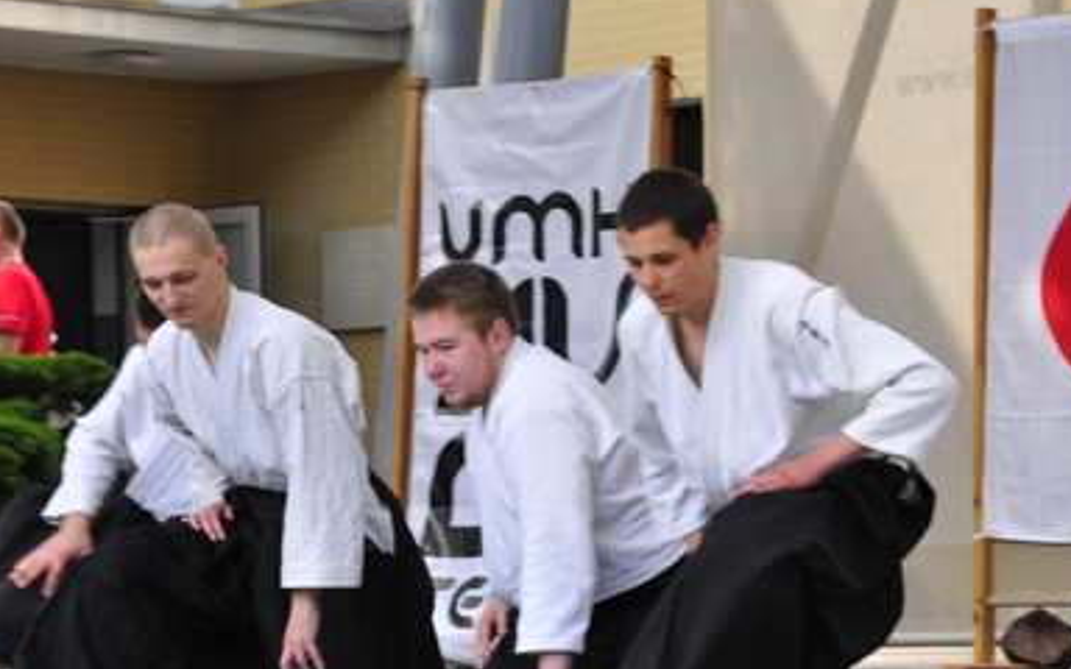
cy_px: 512
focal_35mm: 178
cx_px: 750
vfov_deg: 7.4
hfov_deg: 11.7
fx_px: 5196
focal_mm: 70
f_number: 9
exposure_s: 1/160
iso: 280
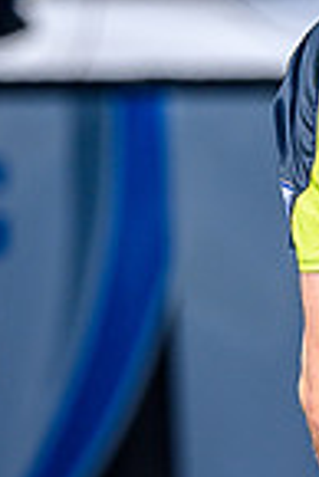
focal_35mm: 3592
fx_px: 47626
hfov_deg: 0.4
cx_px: 590
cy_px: -34
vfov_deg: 0.6
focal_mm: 500
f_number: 4
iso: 220
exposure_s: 1/3200
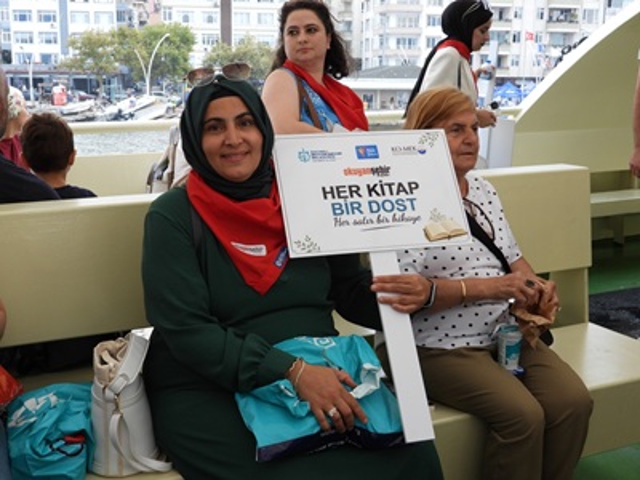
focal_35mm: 44
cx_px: 320
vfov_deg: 32.9
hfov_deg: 42.9
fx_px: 813
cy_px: 240
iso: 100
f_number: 3.2
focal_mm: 7.9
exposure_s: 1/80
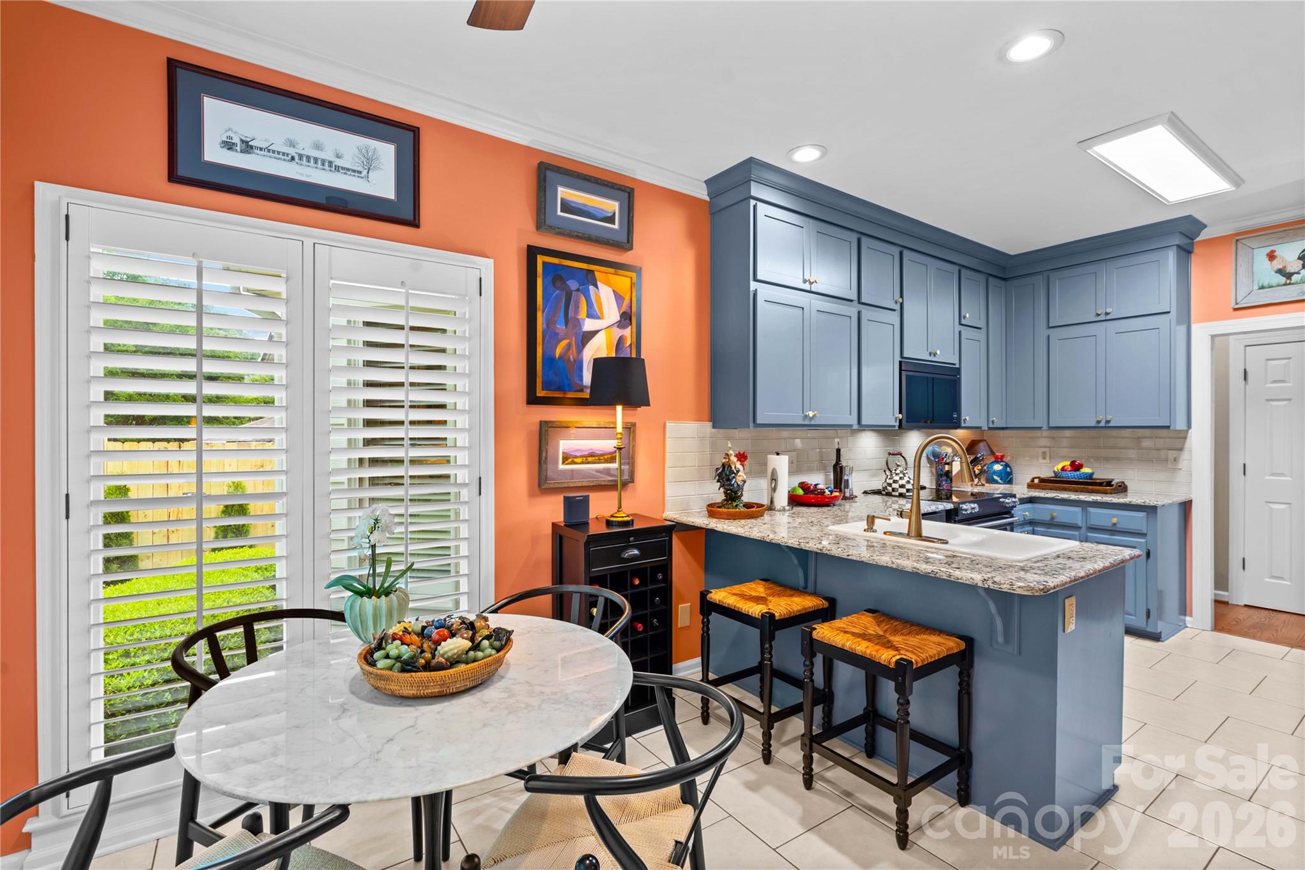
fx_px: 580
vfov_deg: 73.7
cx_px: 652
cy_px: 435
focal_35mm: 16
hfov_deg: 96.7
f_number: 8
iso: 100
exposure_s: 1/1.25
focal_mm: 16
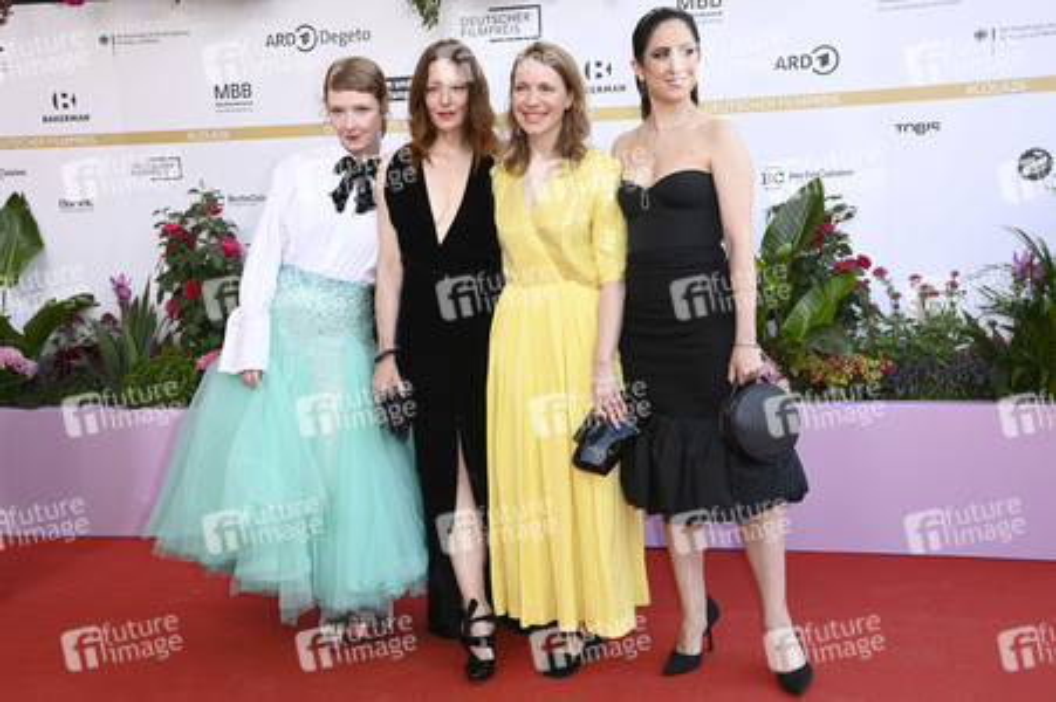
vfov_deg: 29.8
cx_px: 528
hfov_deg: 43.6
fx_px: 1319
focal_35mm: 45
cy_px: 351
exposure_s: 1/250
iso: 500
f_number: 6.3
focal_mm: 45
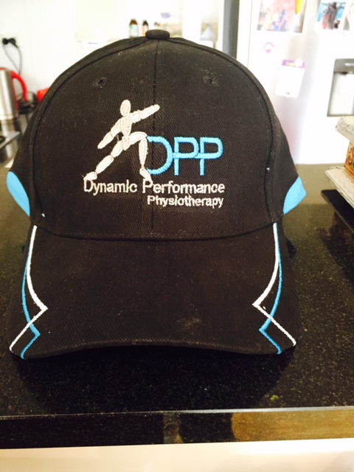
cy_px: 236
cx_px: 177
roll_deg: +0.5
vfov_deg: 61.7
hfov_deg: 48.2
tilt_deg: -28.3
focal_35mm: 29
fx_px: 395
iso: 250
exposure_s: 1/17
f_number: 2.2
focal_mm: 4.15
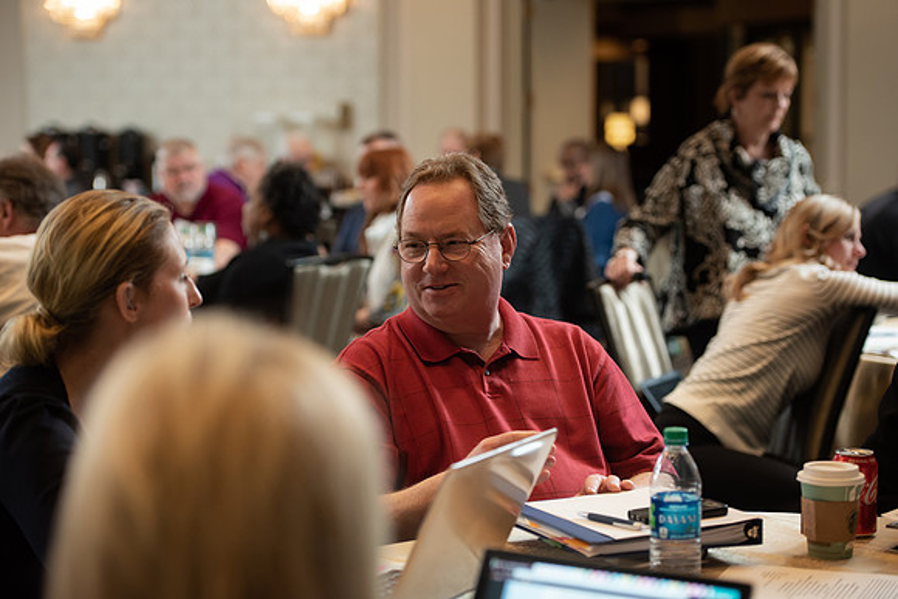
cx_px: 449
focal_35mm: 85
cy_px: 300
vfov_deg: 16.1
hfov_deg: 23.9
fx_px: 2121
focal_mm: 85
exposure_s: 1/200
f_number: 3.5
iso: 1250
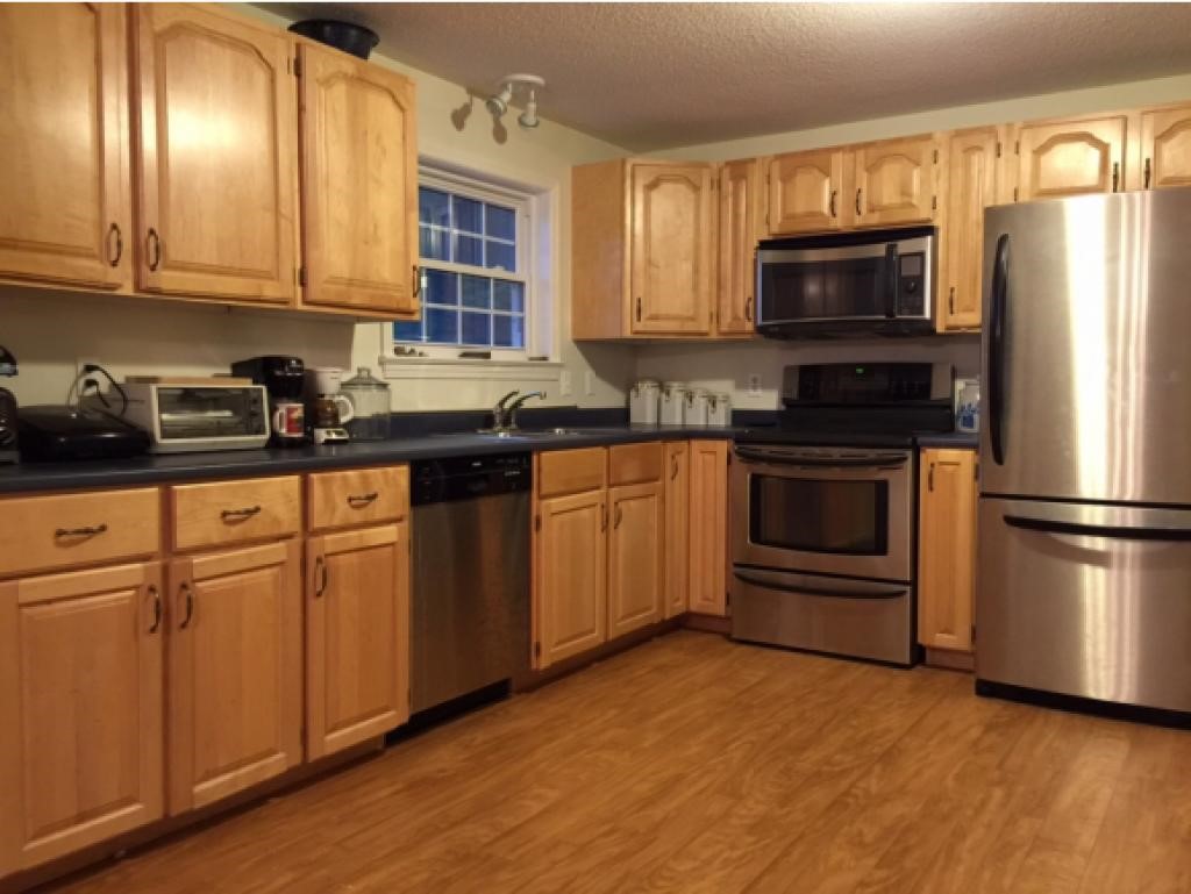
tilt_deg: -2.3
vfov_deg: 48.3
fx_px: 998
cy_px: 447
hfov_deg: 61.6
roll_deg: -1.5
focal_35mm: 29
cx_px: 596
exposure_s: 1/10
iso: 125
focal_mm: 4.15
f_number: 2.2
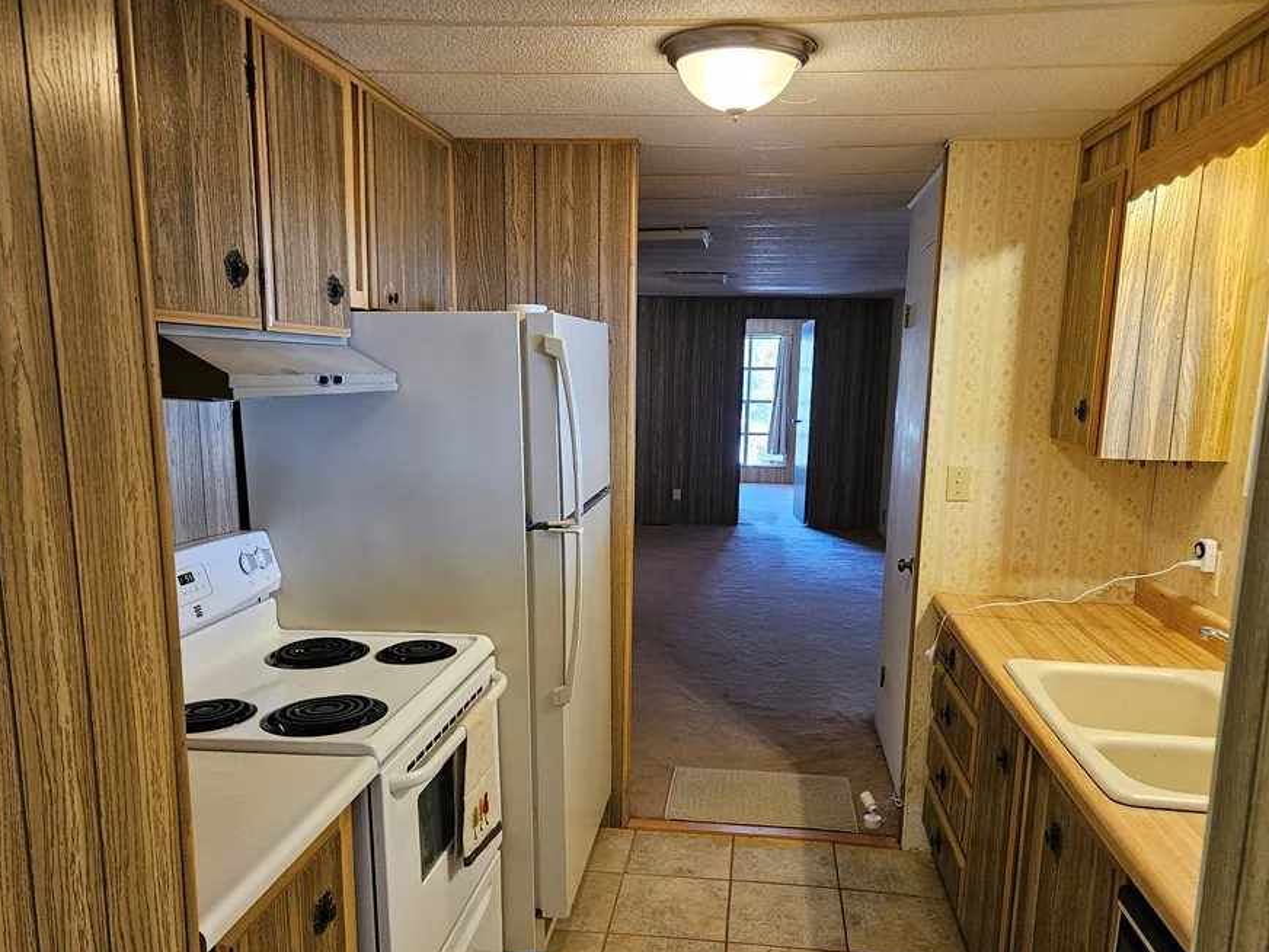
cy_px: 547
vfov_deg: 51.2
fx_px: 990
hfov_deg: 65.3
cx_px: 665
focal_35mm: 27
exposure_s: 1/120
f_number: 1.8
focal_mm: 5.4
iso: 800
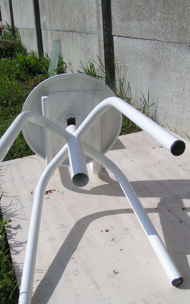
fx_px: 373
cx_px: 87
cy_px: 165
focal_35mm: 45
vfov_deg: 44.3
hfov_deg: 28.6
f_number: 5.6
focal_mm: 5.8
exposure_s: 1/800
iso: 50
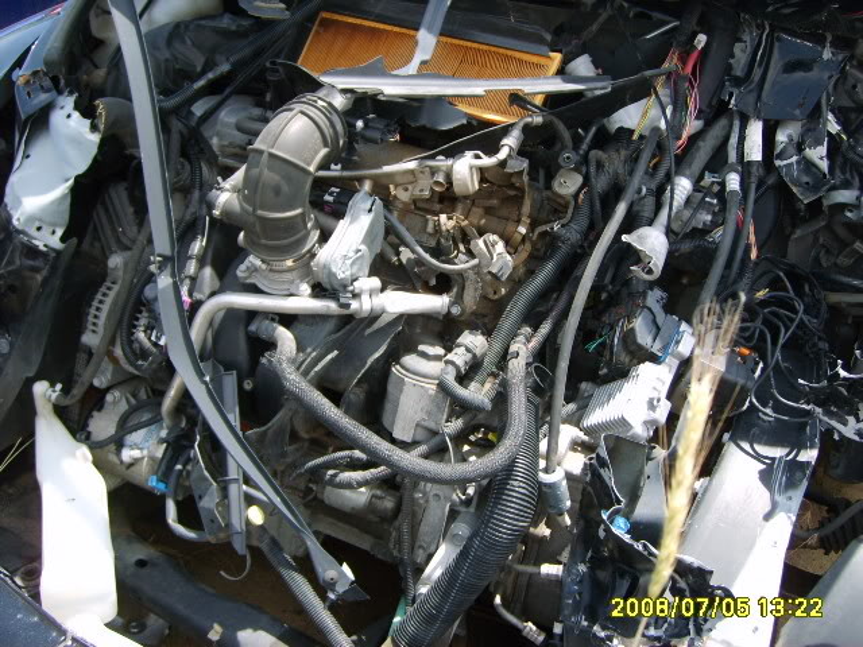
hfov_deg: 52.6
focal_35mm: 35
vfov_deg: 40.7
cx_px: 432
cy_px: 324
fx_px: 873
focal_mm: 5.8
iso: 50
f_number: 2.8
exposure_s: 1/350
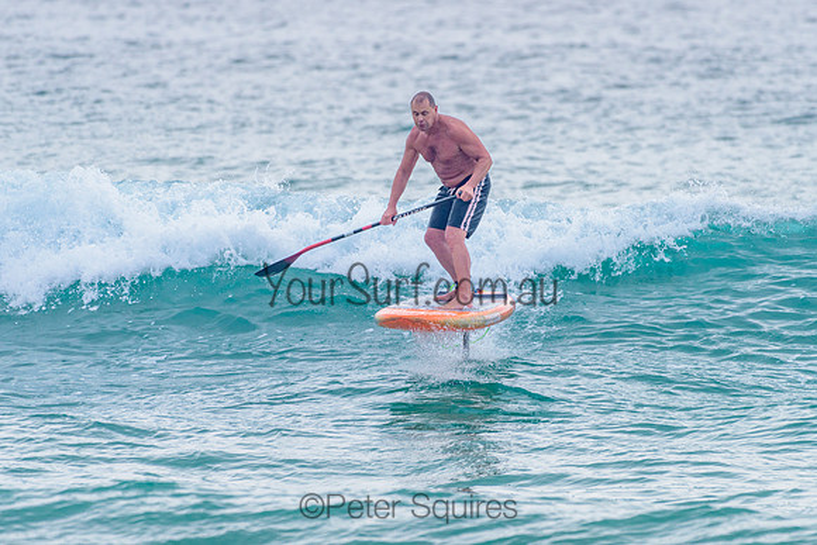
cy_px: 312
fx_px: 13909
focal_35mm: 613
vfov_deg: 2.2
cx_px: 457
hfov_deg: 3.4
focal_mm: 500
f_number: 5.6
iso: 320
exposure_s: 1/2000
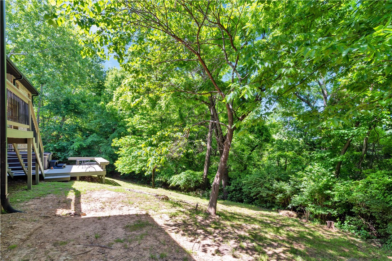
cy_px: 130
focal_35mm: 16
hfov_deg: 96.7
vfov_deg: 73.7
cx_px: 196
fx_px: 174
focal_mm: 16
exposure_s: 1/40
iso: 160
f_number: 7.1
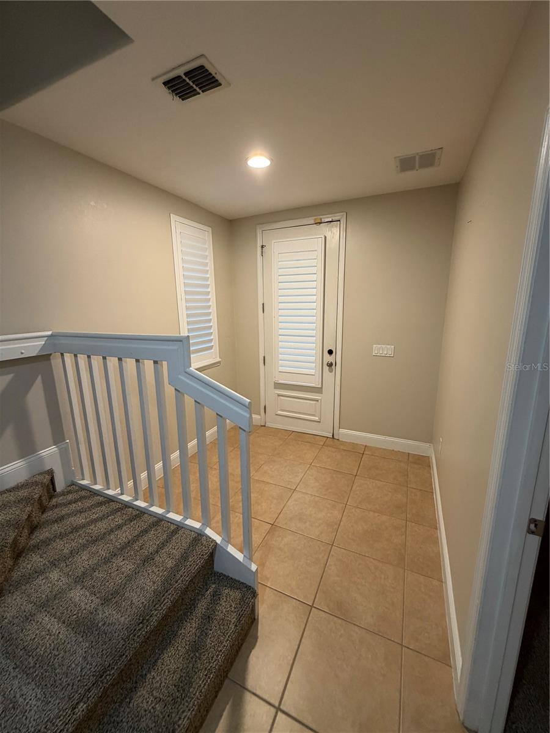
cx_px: 275
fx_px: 297
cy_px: 366
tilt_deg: -11.7
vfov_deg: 102.1
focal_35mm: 14
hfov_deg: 85.7
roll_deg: +1.3
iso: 320
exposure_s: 1/60
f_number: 2.2
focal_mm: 2.22
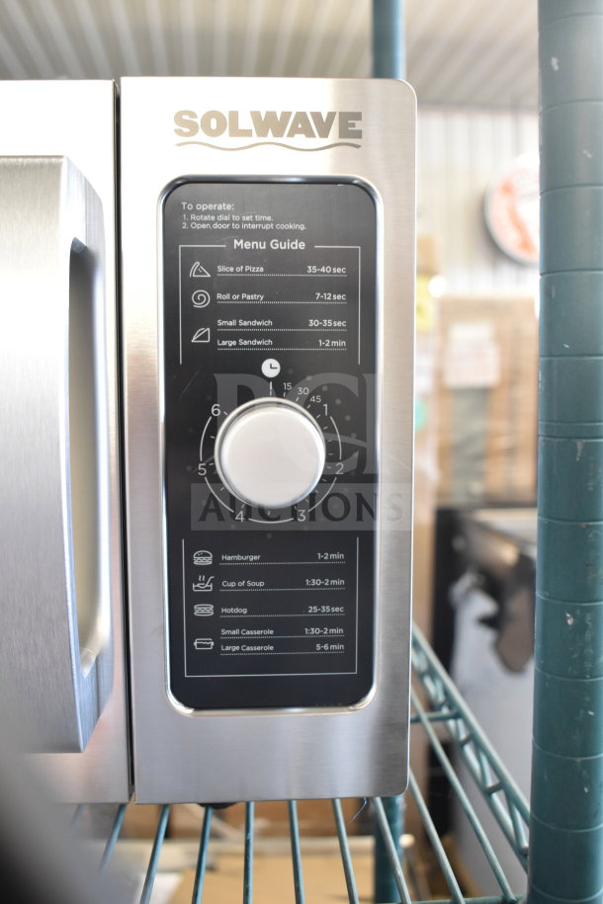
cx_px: 302
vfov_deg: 57.2
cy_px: 452
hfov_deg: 40.0
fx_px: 829
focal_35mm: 33
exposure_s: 1/40
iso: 1100
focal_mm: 22
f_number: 3.8
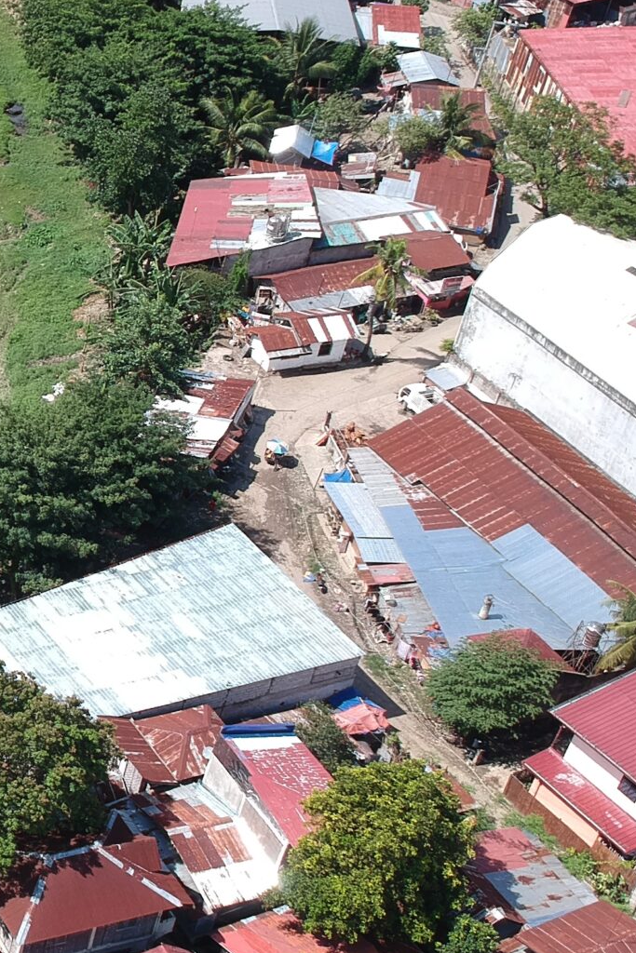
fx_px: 1722
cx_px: -432
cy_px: 413
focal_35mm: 65
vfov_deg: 30.9
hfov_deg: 17.7
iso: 100
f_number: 2.6
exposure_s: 1/640
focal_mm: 4.49
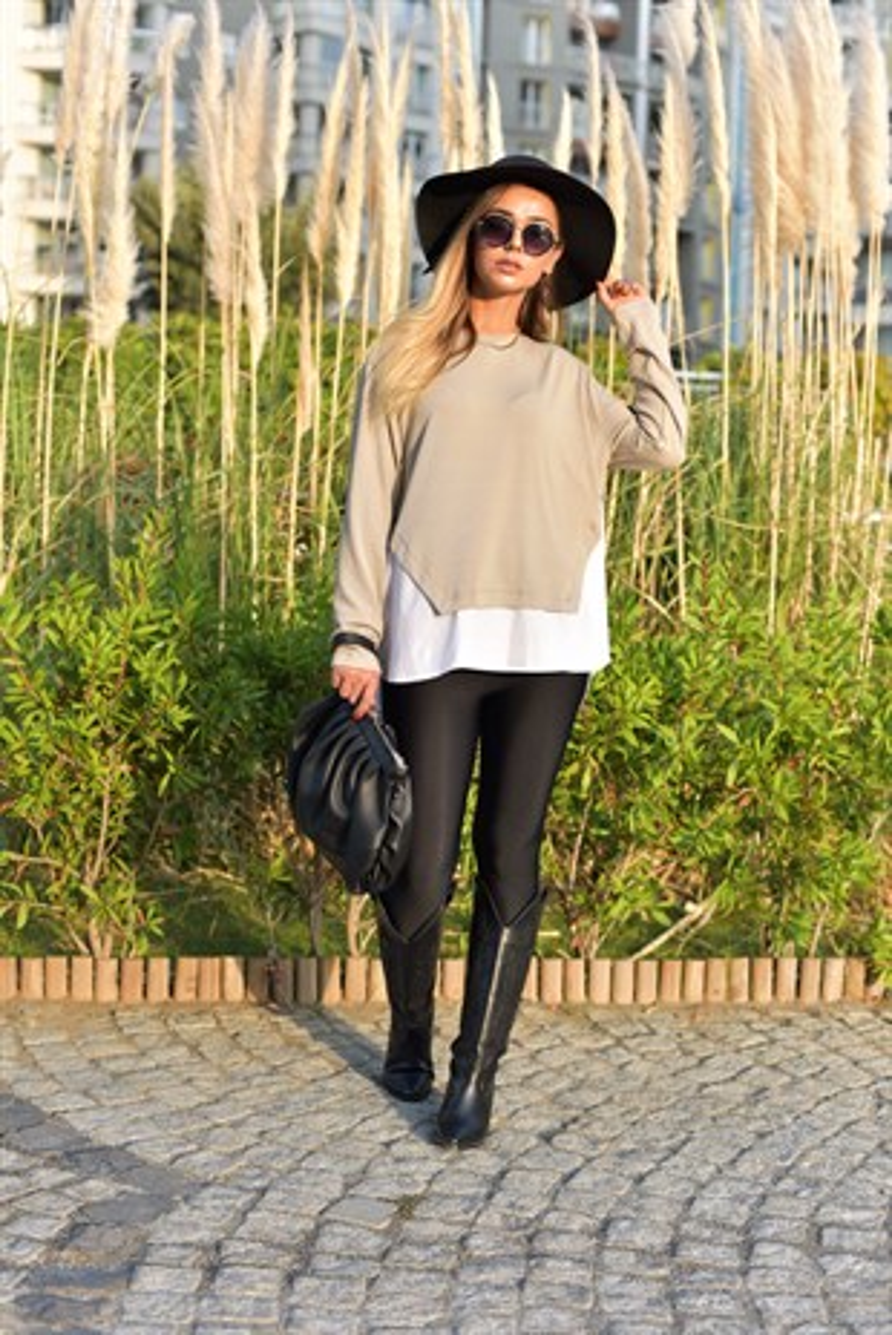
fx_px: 1855
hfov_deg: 27.0
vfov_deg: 39.6
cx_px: 446
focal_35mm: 50
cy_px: 668
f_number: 3.2
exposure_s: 1/3200
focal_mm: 50
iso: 1000
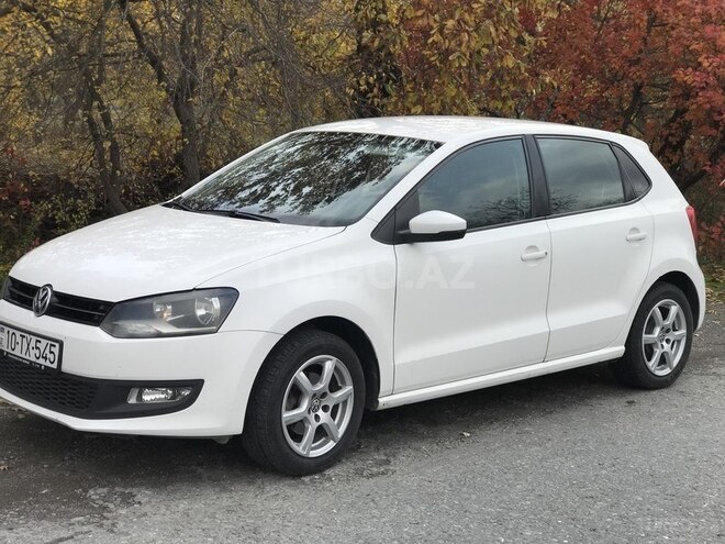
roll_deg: -0.6
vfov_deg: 25.7
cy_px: 272
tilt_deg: -8.1
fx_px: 1194
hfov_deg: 33.8
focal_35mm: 57
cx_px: 362
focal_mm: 6.6
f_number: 2.8
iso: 20
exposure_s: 1/754
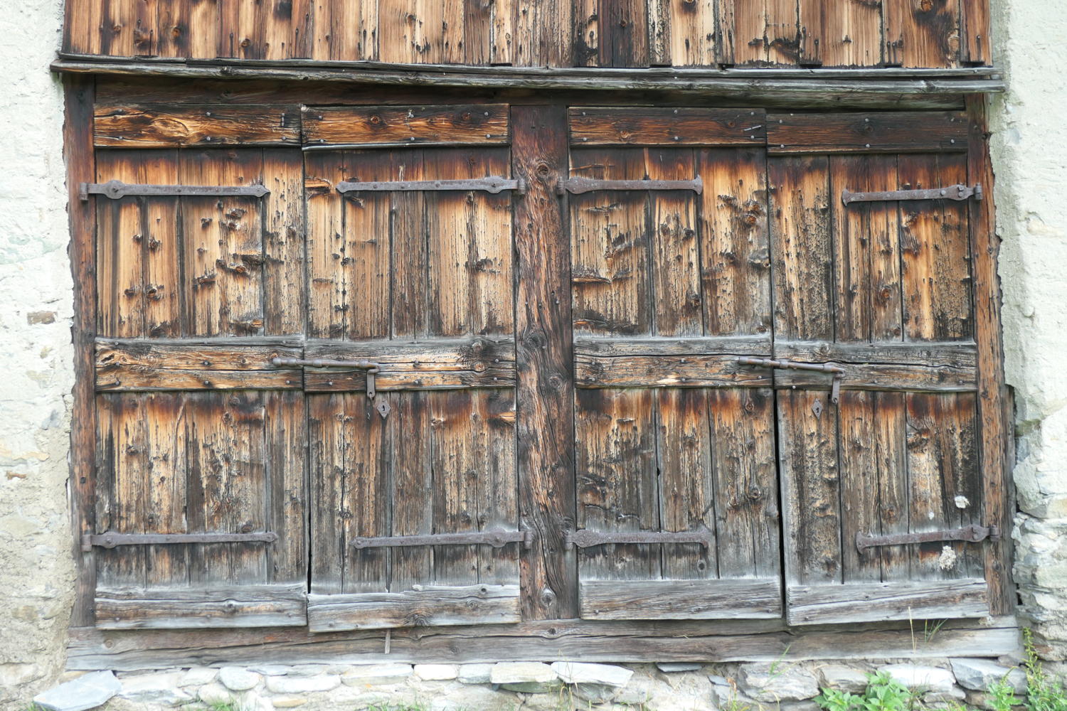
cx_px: 534
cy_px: 356
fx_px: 859
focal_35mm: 29
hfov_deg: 63.7
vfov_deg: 45.0
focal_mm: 10.6
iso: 200
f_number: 3.5
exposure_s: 1/160
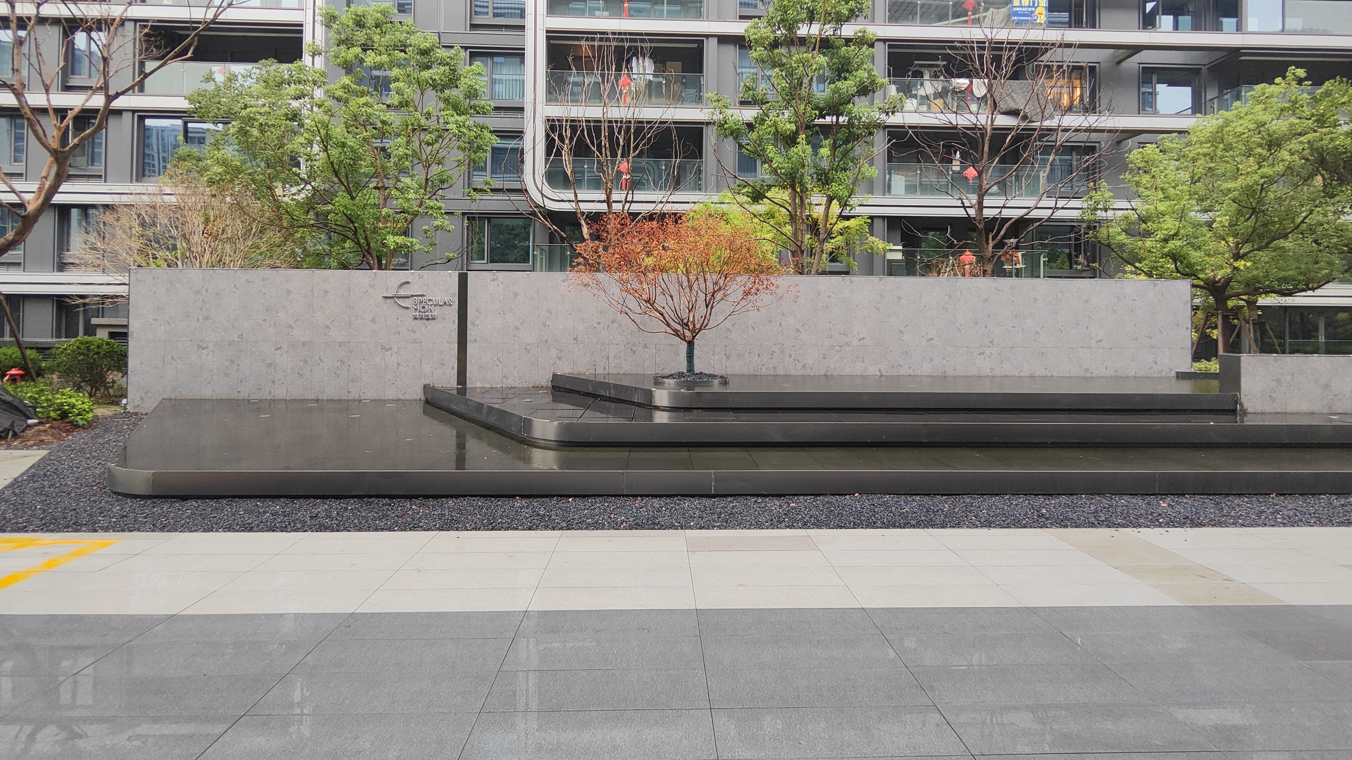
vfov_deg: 60.7
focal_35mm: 18
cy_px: 319
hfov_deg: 92.7
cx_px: 671
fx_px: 645
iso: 73
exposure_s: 1/50
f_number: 2.4
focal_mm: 2.13
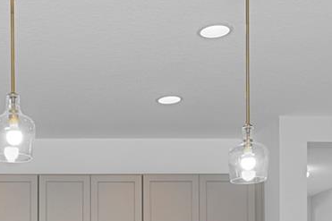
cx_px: 6
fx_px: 636
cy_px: 310
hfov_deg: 27.7
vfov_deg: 18.0
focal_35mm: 69
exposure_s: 1/5
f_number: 8
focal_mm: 11
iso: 100
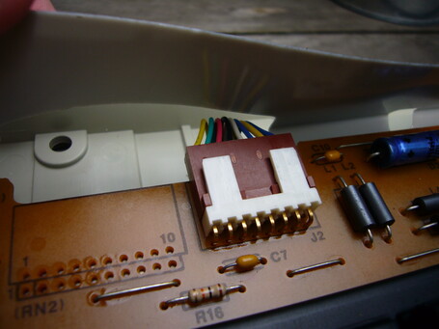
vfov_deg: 49.7
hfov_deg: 63.5
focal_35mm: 28
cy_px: 164
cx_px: 220
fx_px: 355
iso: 80
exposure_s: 1/320
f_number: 2.8
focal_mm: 4.6
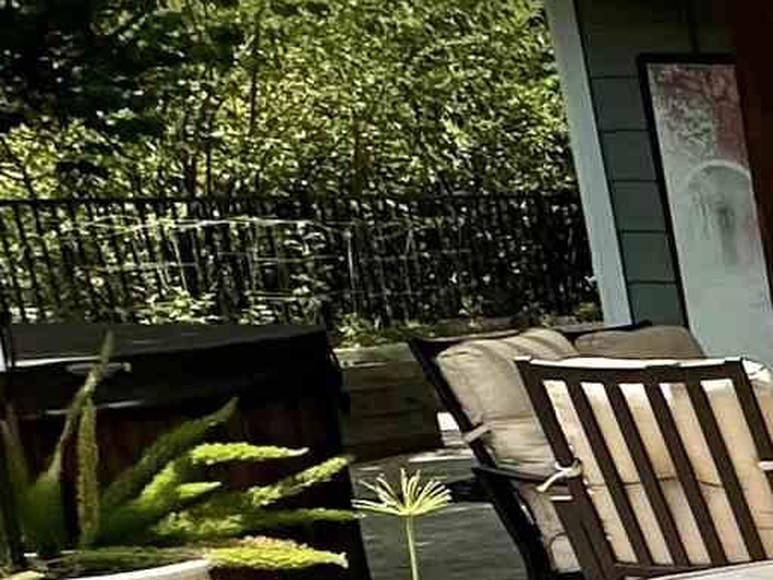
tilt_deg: -13.5
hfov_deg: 13.0
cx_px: 2090
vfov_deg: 17.0
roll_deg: -0.4
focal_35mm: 84
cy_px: 627
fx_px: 1876
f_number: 2.2
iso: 50
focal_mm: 2.22
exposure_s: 1/2212
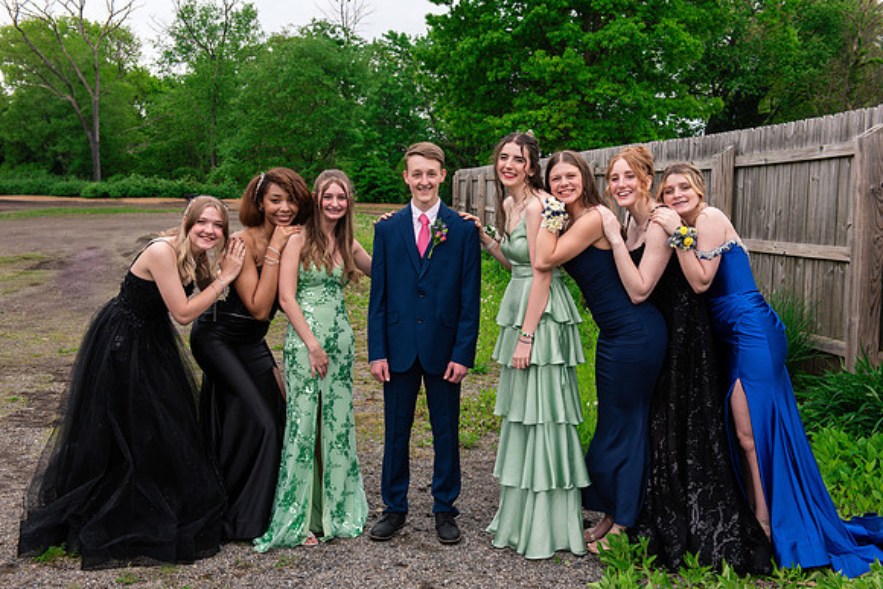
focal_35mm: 42
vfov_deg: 31.9
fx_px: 1030
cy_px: 294
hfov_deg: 46.4
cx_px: 442
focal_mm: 42
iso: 400
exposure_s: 1/200
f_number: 8
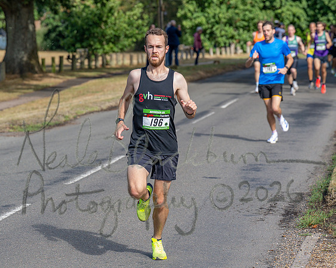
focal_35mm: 166
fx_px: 1646
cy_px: 134
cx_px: 152
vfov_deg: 9.3
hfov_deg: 11.7
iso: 400
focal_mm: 98
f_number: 4
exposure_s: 1/1600
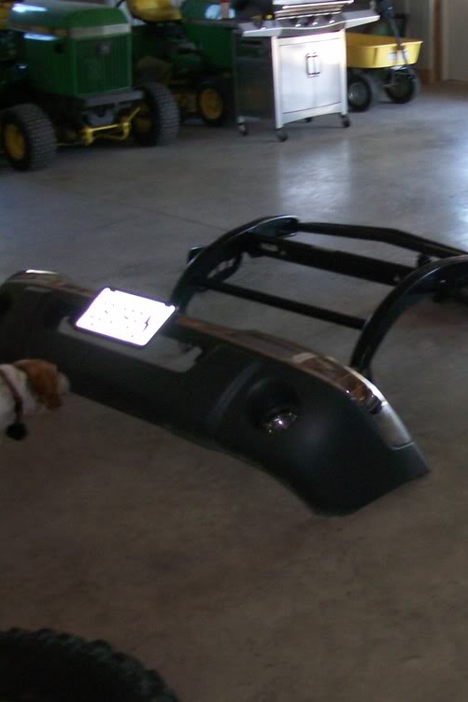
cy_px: 347
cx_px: 425
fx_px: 995
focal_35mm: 51
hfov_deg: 25.6
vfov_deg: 38.9
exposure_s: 1/64
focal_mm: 6
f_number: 2.7
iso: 140
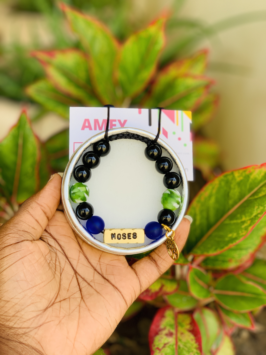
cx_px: 133
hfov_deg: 28.0
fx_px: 533
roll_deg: -0.4
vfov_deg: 36.8
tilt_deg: -29.2
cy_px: 178
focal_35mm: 52
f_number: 2.4
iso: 16
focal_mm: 6
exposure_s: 1/122
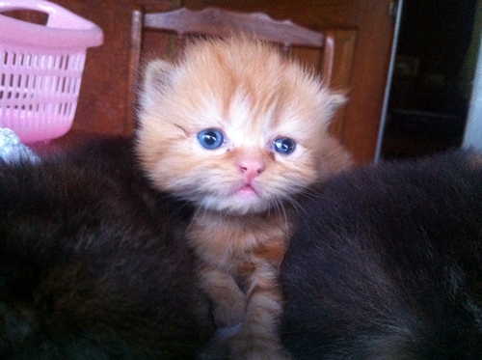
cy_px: 180
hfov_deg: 52.7
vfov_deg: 40.6
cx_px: 241
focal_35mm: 35
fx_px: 486
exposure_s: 1/15
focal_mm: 3.85
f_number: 2.8
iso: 640
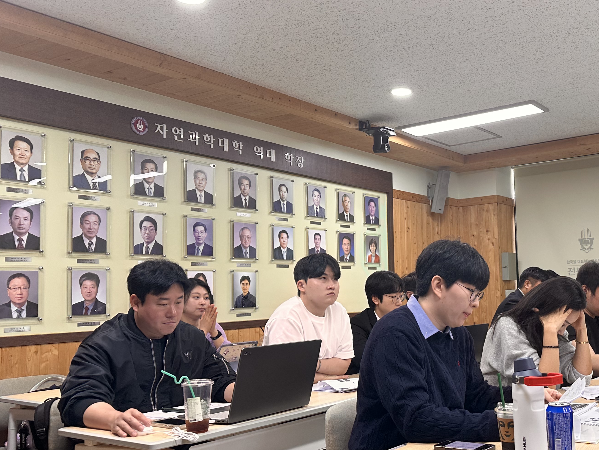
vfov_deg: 38.6
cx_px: 456
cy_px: 244
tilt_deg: +1.8
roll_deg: +2.0
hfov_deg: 48.0
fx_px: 640
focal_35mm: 37
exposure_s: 1/120
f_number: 1.78
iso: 160
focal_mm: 6.86
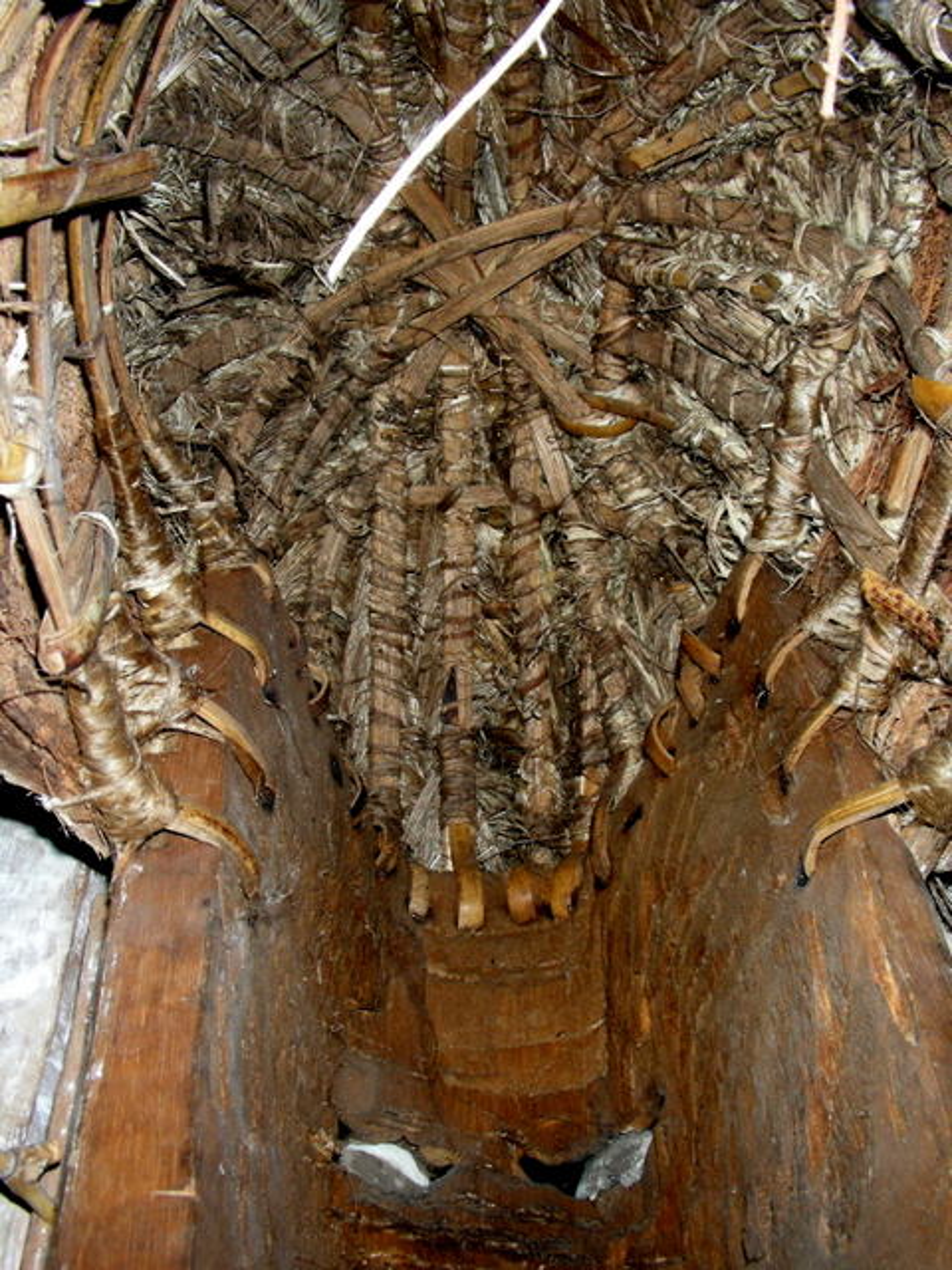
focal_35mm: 38
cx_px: 476
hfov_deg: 37.7
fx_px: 1393
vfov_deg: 49.0
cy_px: 635
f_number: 6.8
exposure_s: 1/60.1
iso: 50
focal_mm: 6.3
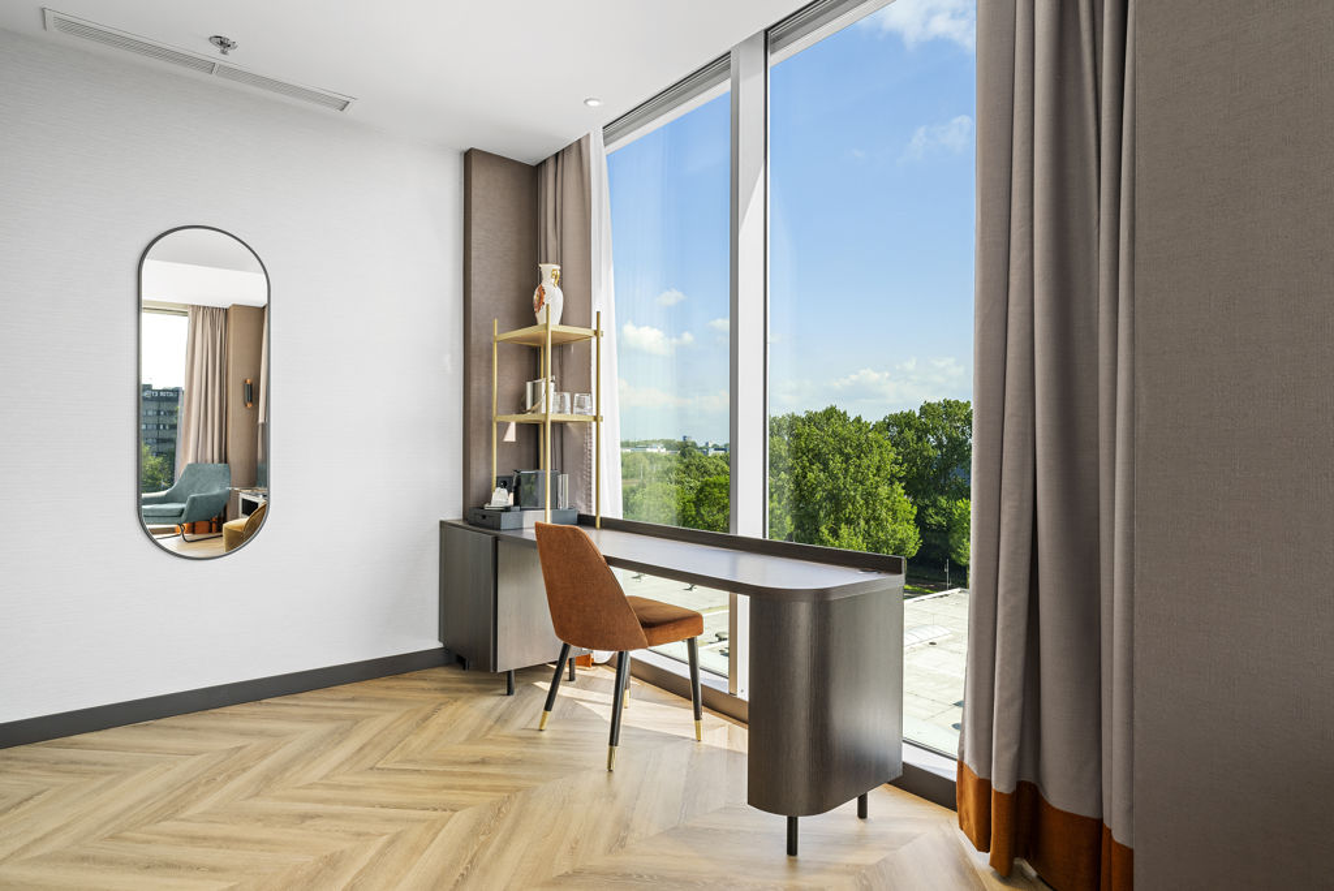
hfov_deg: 83.9
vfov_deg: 62.0
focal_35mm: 20
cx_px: 667
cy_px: 446
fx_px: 741
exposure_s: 1/50
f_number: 8
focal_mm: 20
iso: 200
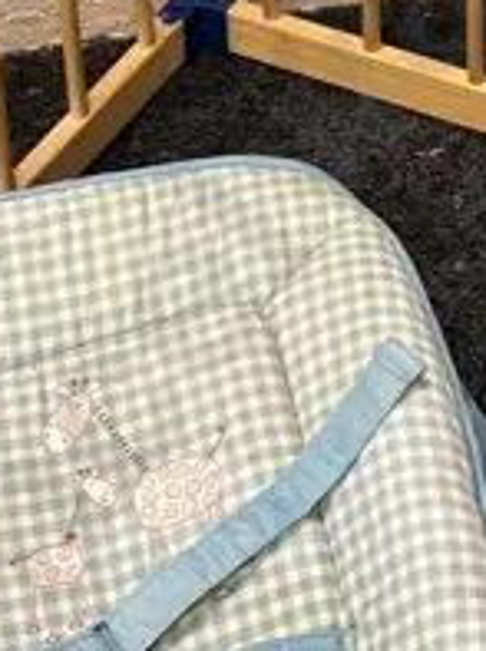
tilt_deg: -32.1
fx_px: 2348
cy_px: -221
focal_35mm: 125
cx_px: 592
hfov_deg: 11.6
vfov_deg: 15.0
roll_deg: -0.9
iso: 125
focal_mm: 6.86
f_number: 1.78
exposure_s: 1/50
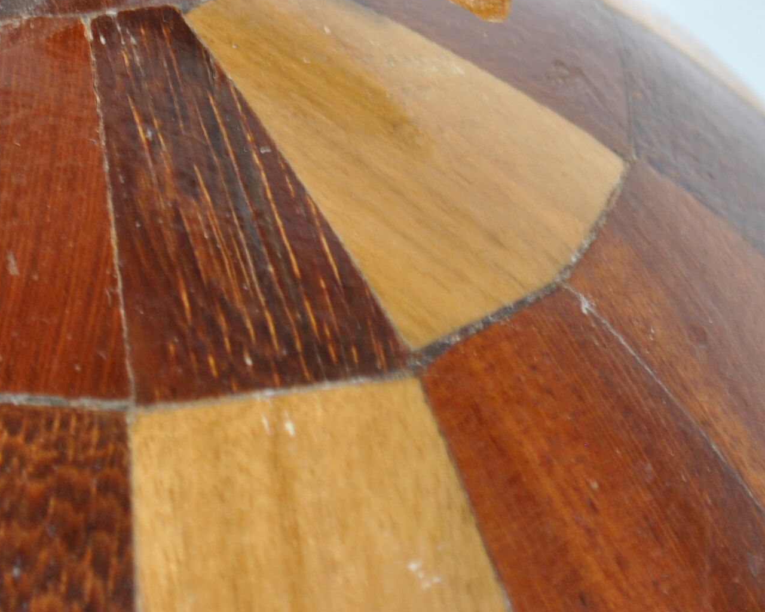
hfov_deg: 8.2
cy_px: -124
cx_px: 39
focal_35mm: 234
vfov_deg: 6.6
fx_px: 5308
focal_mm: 55
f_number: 5.6
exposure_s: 1/15
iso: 200
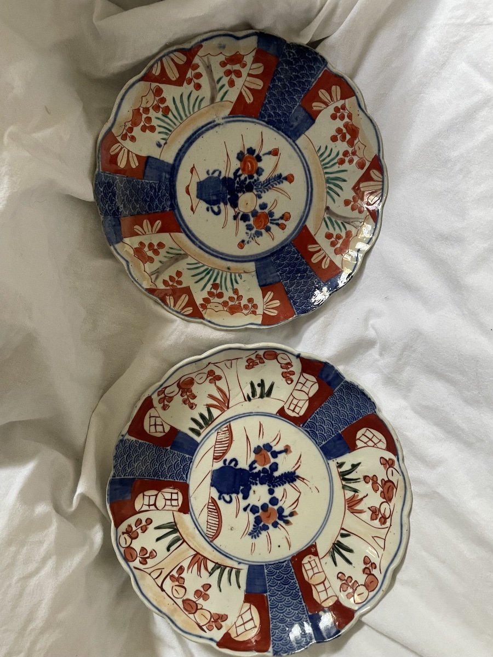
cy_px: 328
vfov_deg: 67.3
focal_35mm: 26
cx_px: 246
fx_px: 494
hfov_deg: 53.1
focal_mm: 4.2
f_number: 1.6
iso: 250
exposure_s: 1/60
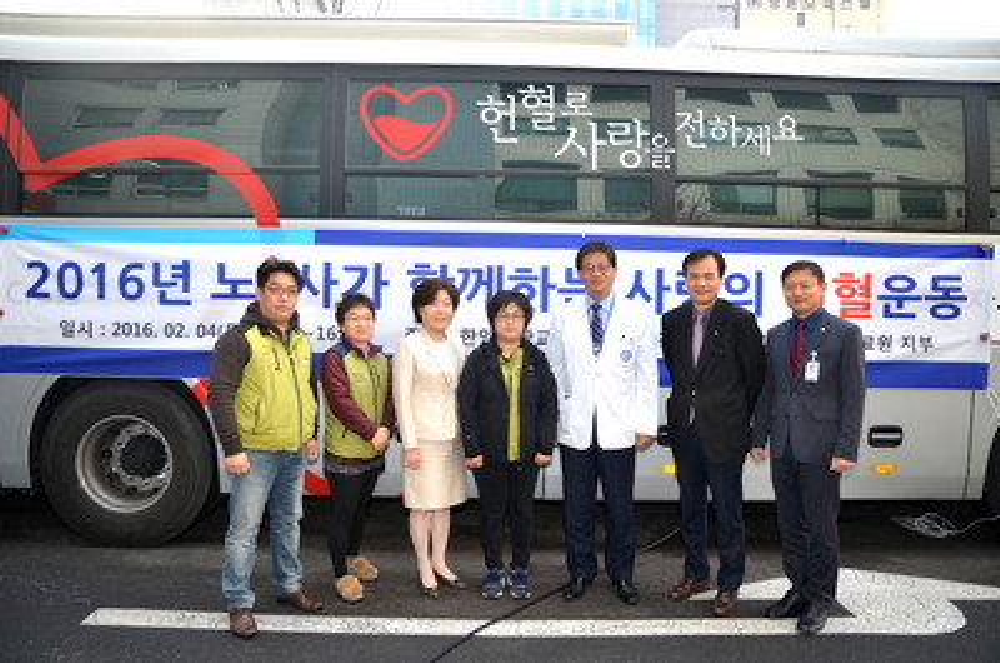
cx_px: 500
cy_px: 332
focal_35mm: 24
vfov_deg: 52.9
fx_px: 665
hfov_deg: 73.8
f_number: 4
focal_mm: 16
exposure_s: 1/60
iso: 100
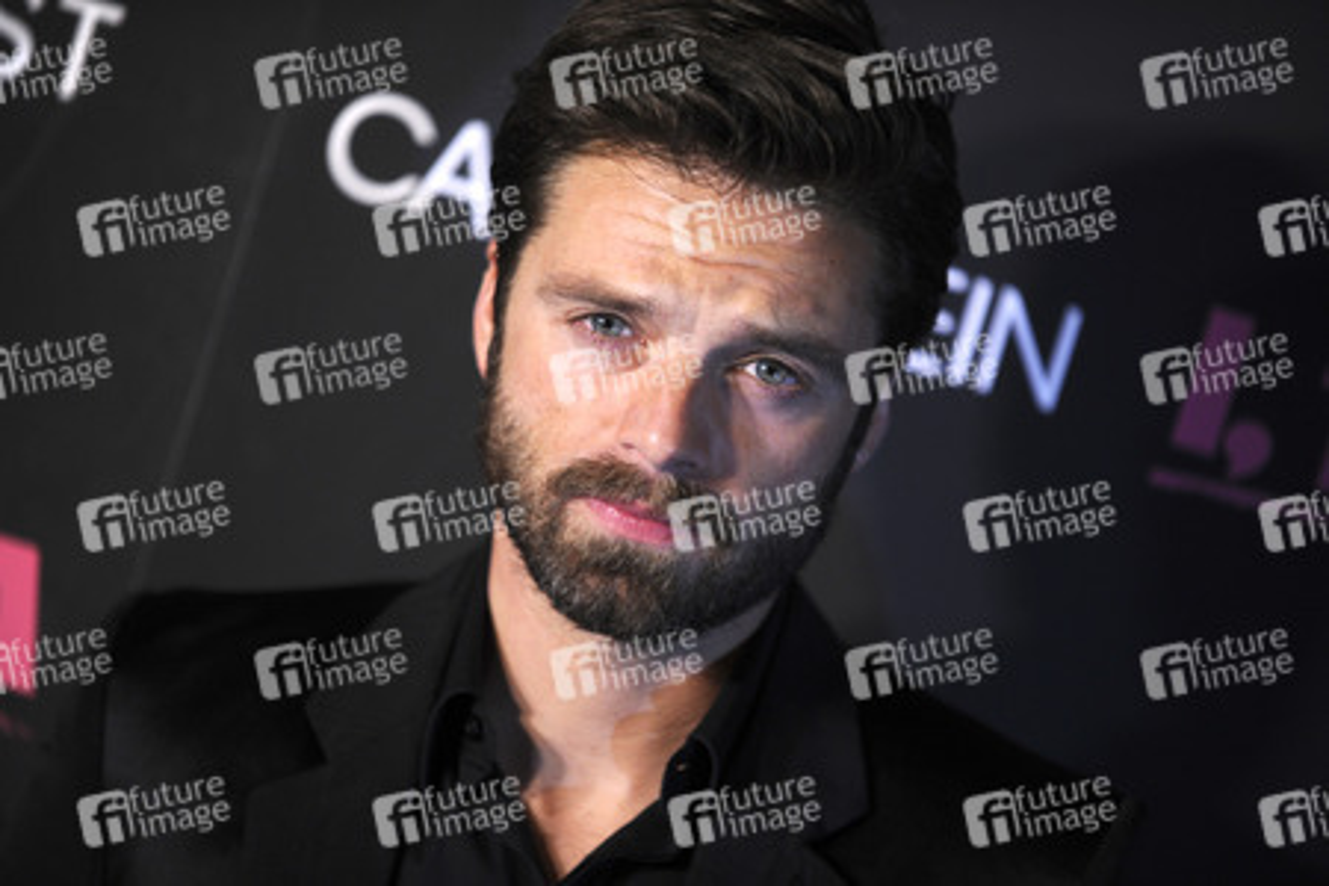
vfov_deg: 8.9
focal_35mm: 155
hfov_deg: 13.2
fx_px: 5722
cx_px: 664
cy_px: 443
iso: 1600
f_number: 2.8
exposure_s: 1/160
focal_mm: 155
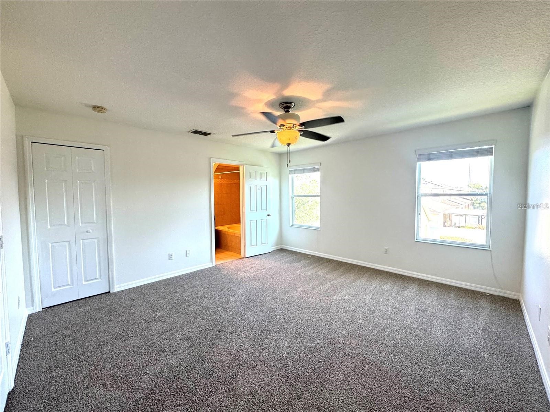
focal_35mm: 14
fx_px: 222
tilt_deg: -3.0
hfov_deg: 102.1
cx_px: 275
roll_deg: +0.3
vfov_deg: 85.7
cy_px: 206
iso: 160
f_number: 2.2
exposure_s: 1/120
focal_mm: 2.22
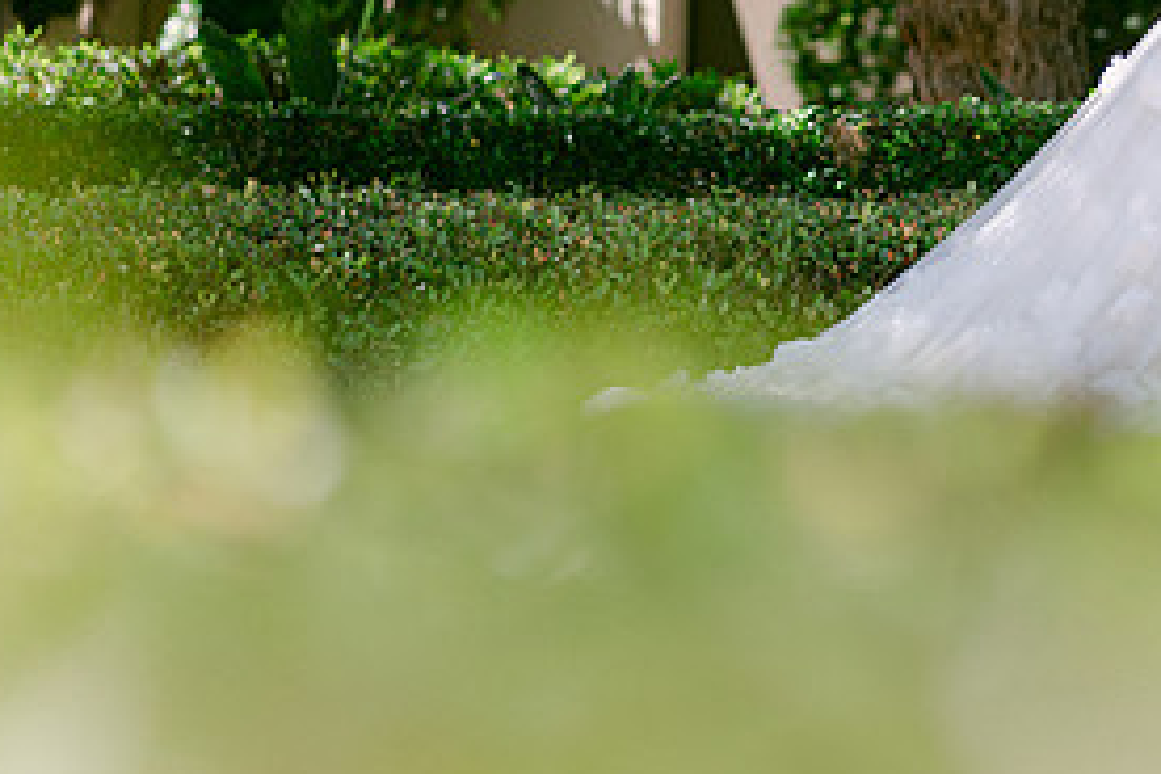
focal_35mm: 221
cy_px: 2
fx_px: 7127
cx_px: 921
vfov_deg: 6.2
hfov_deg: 9.3
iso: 64
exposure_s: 1/1250
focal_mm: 105
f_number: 1.4
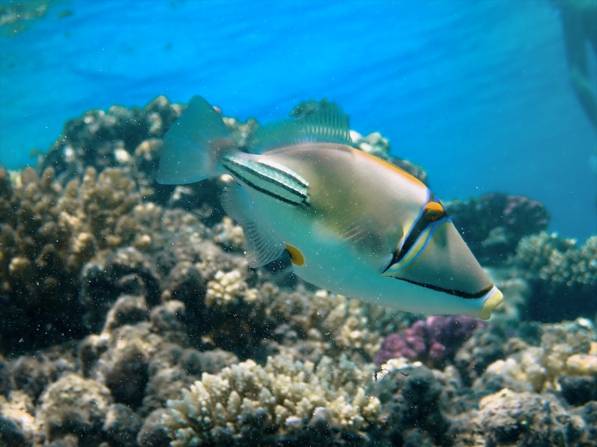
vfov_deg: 23.7
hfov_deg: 31.2
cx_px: 298
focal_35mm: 62
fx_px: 1069
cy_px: 224
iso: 100
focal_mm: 11.09
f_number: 3.6
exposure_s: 1/400
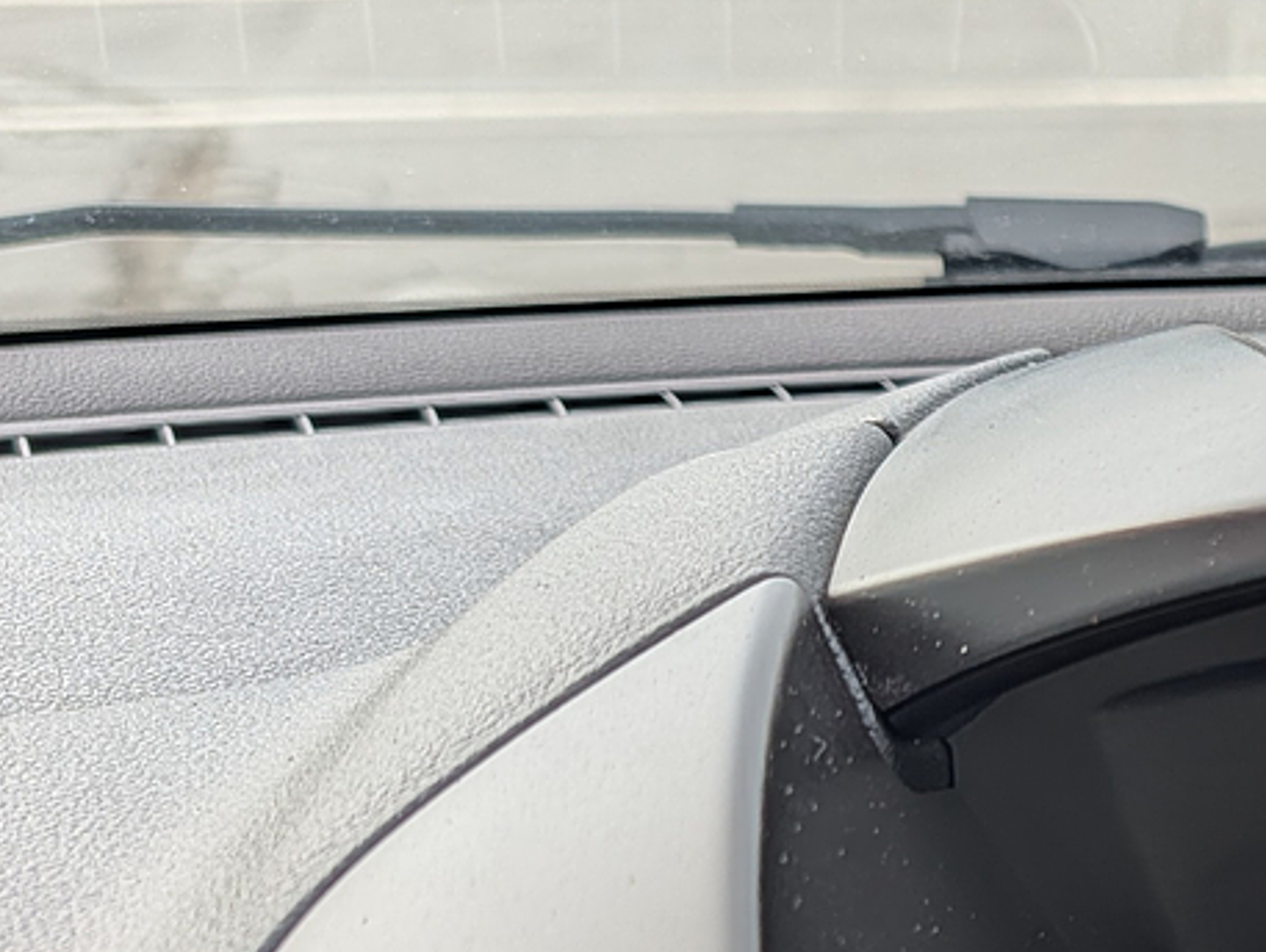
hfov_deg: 20.5
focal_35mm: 84
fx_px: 3076
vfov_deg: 17.2
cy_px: 967
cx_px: 1803
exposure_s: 1/213
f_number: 1.68
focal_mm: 6.9
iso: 21
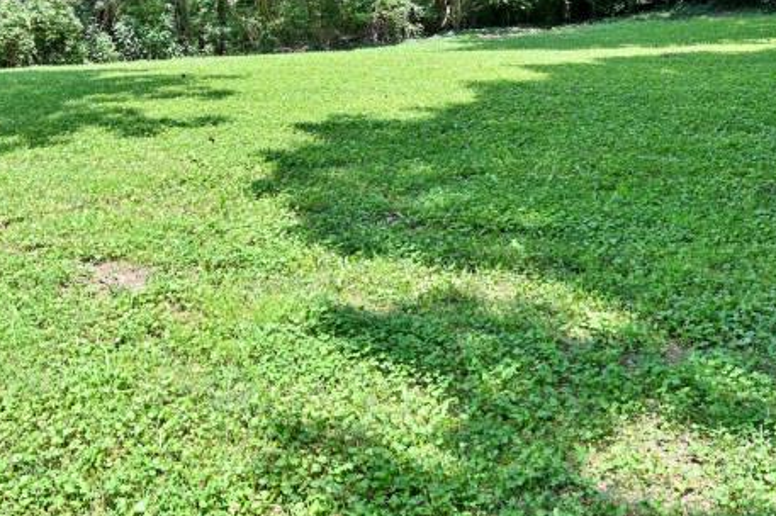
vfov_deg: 27.7
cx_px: 168
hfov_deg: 41.2
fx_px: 991
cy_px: 19
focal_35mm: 46
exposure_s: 1/250
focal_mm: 14
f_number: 5.6
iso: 125
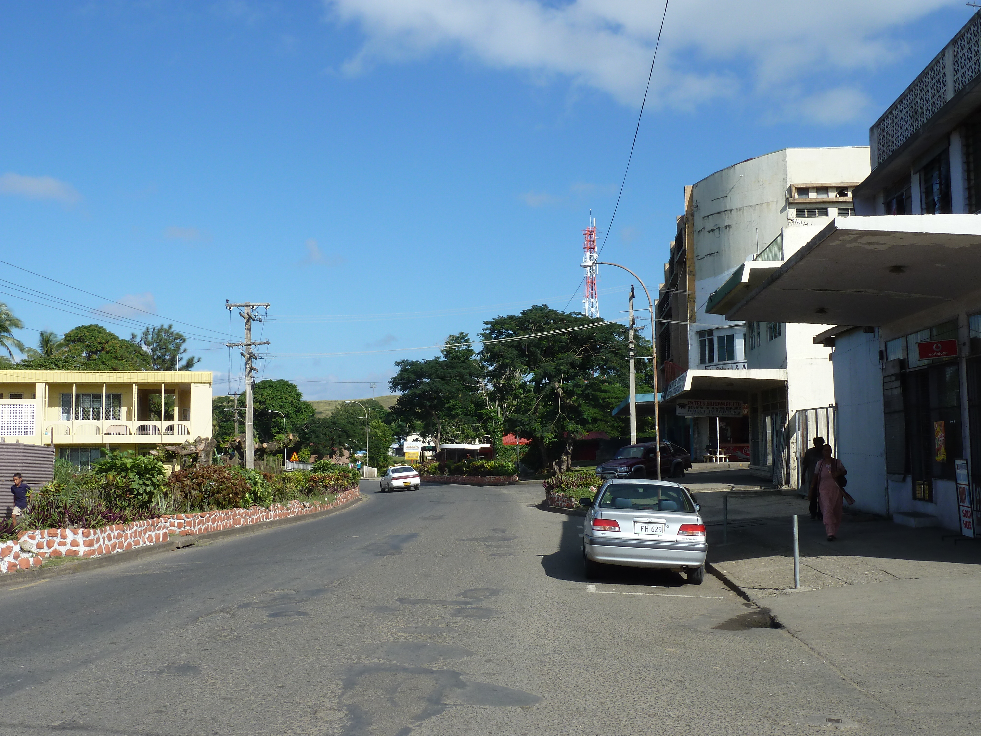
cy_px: 368
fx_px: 1049
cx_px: 490
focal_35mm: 37
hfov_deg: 50.1
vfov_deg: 38.7
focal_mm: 6.1
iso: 80
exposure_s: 1/400
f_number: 5
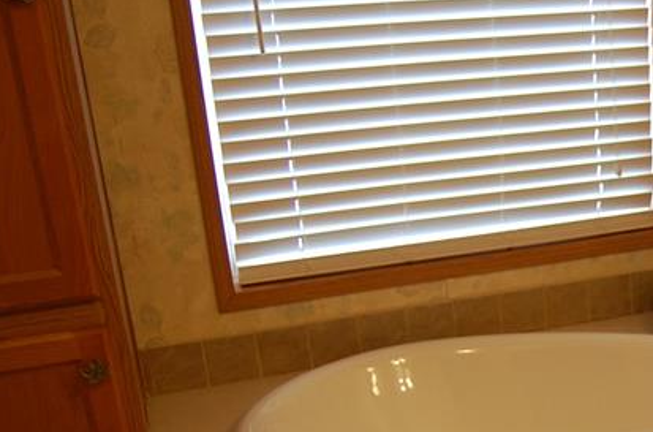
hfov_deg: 26.9
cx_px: 770
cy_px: 377
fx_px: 1212
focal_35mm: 67
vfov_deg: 19.9
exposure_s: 1/60
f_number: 4
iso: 400
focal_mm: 18
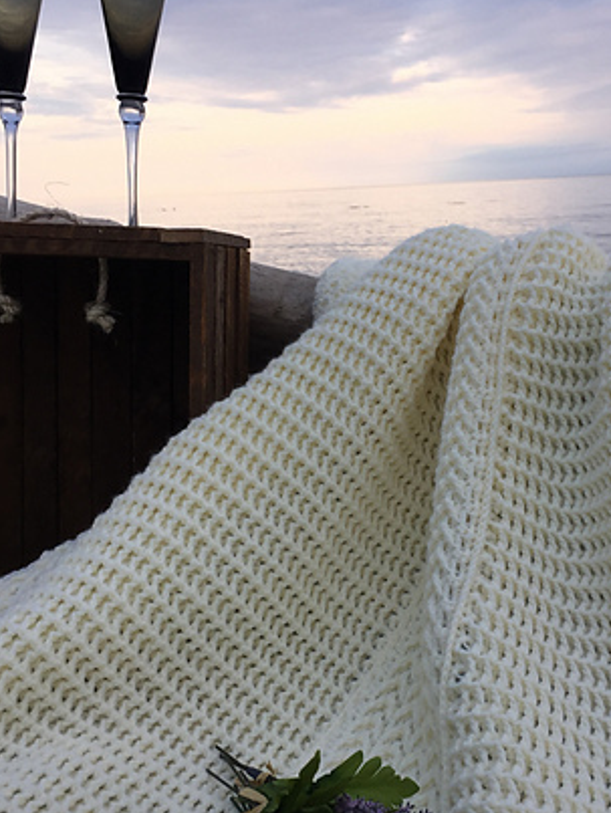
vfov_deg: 41.2
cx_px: 379
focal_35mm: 46
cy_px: 416
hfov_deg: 31.4
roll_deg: +2.7
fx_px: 1081
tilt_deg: -15.1
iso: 32
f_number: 2.2
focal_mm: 4.15
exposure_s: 1/210
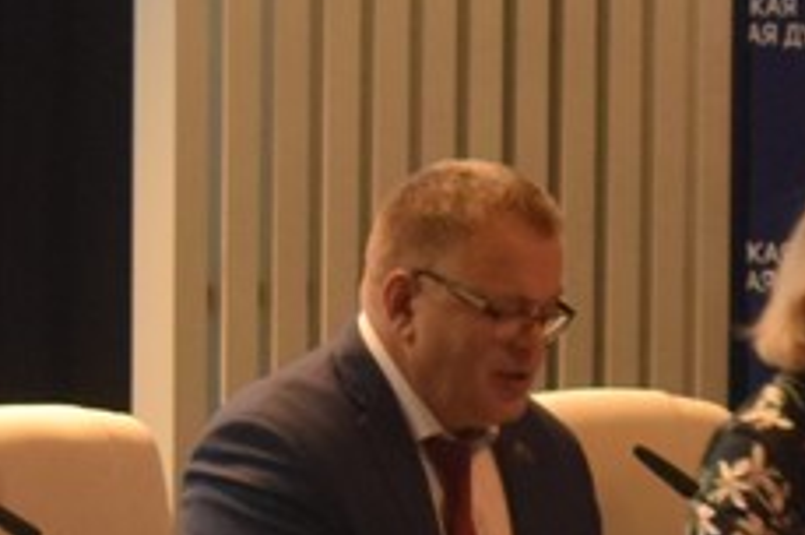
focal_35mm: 416
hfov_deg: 5.0
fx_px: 9278
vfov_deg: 3.3
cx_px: 840
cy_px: 380
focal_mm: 55
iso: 2800
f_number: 5.6
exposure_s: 1/60
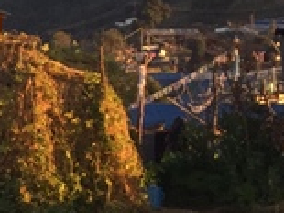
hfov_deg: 9.1
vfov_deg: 7.9
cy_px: 4
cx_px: -475
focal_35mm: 187
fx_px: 1533
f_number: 2.2
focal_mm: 4.15
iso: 32
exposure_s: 1/286
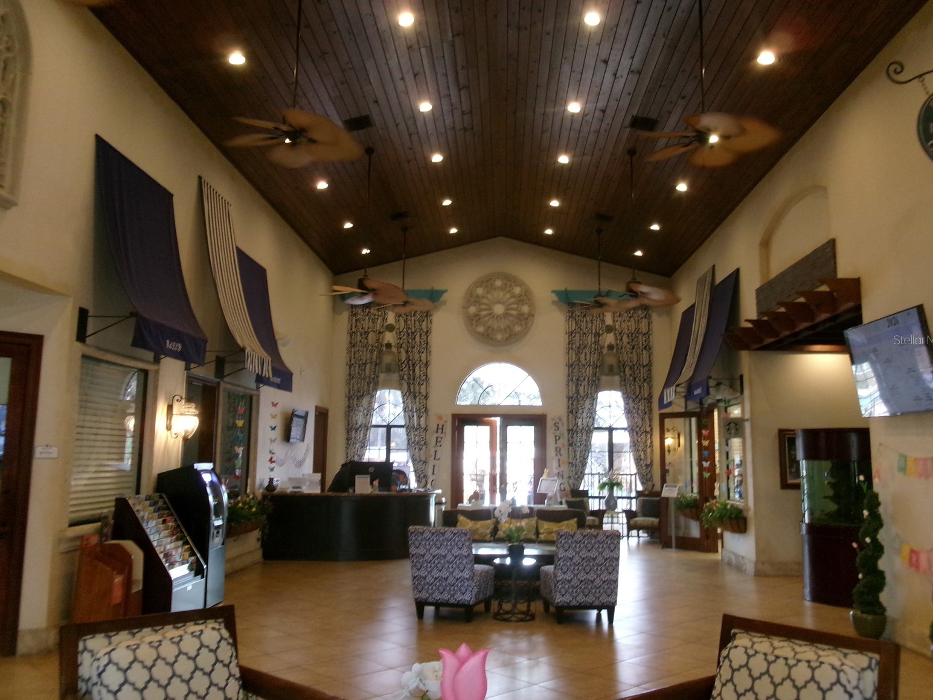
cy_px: 339
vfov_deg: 48.2
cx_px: 467
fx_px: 782
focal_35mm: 29
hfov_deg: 61.7
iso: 400
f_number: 3.9
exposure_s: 1/34
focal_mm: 5.1
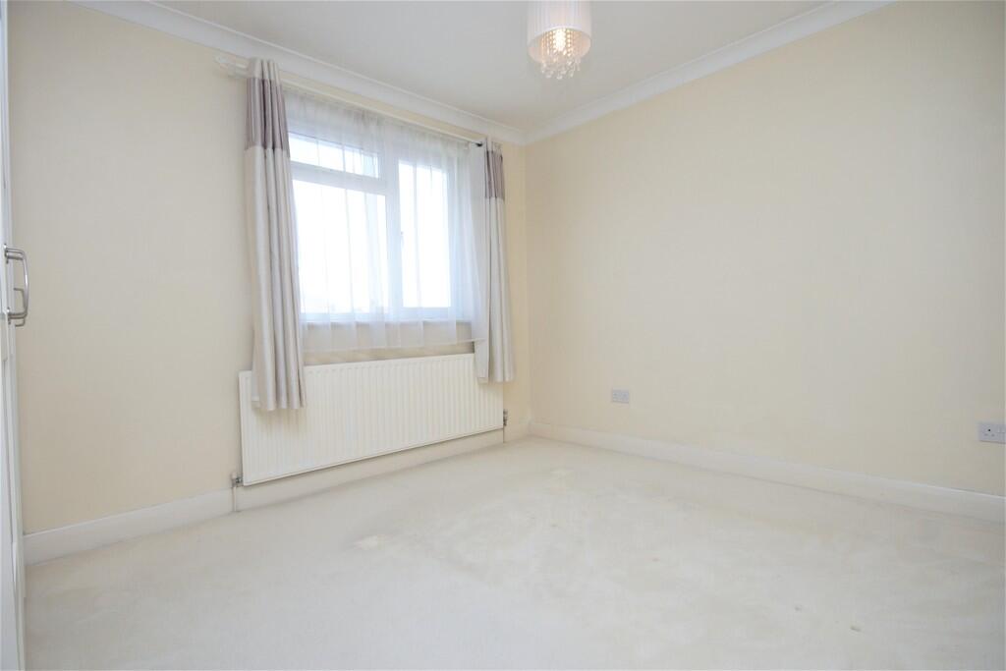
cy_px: 336
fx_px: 503
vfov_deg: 67.4
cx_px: 503
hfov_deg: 90.0
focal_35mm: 18
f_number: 9
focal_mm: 12
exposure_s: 1/60
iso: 500
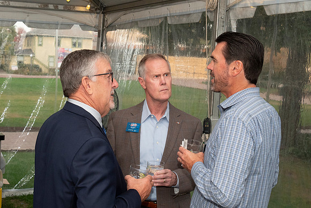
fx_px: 493
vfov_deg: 23.8
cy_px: 104
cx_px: 156
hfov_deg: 35.0
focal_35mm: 57
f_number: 11
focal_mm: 38
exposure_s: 1/125
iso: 1600
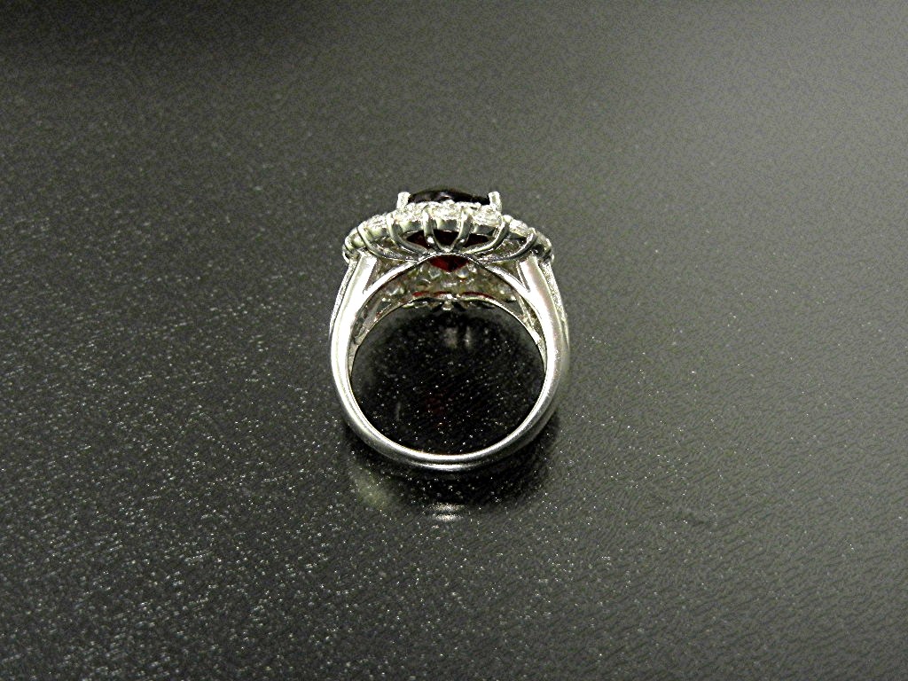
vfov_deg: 24.8
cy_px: 340
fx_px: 1548
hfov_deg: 32.7
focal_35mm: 59
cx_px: 454
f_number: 8
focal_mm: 10.6
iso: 622
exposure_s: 1/30
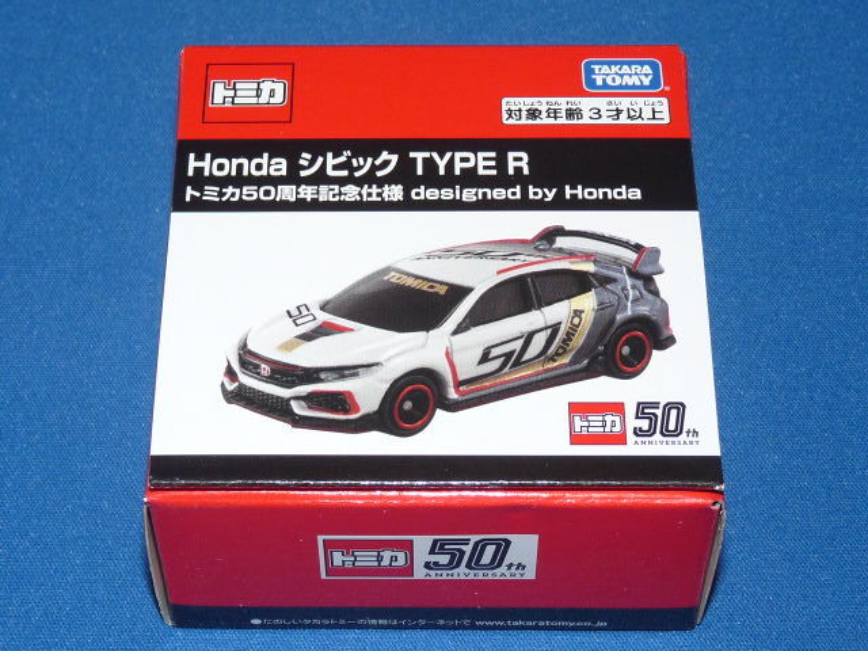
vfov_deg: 17.0
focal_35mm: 87
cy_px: 326
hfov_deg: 22.5
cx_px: 434
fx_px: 2182
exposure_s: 1/30
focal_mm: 8.7
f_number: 3.2
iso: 100
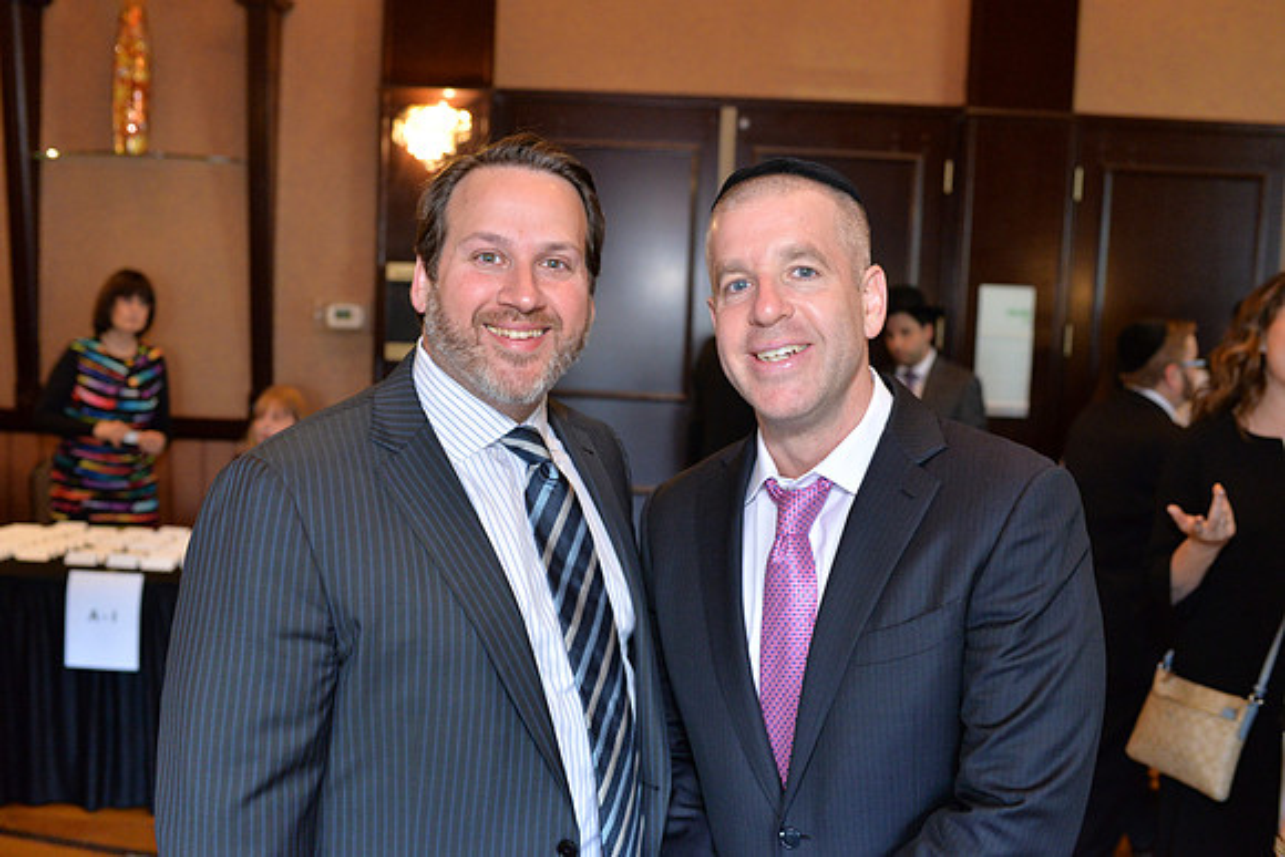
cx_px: 642
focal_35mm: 35
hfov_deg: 54.4
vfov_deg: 37.9
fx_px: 1250
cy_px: 428
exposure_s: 1/100
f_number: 3.5
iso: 2500
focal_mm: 35
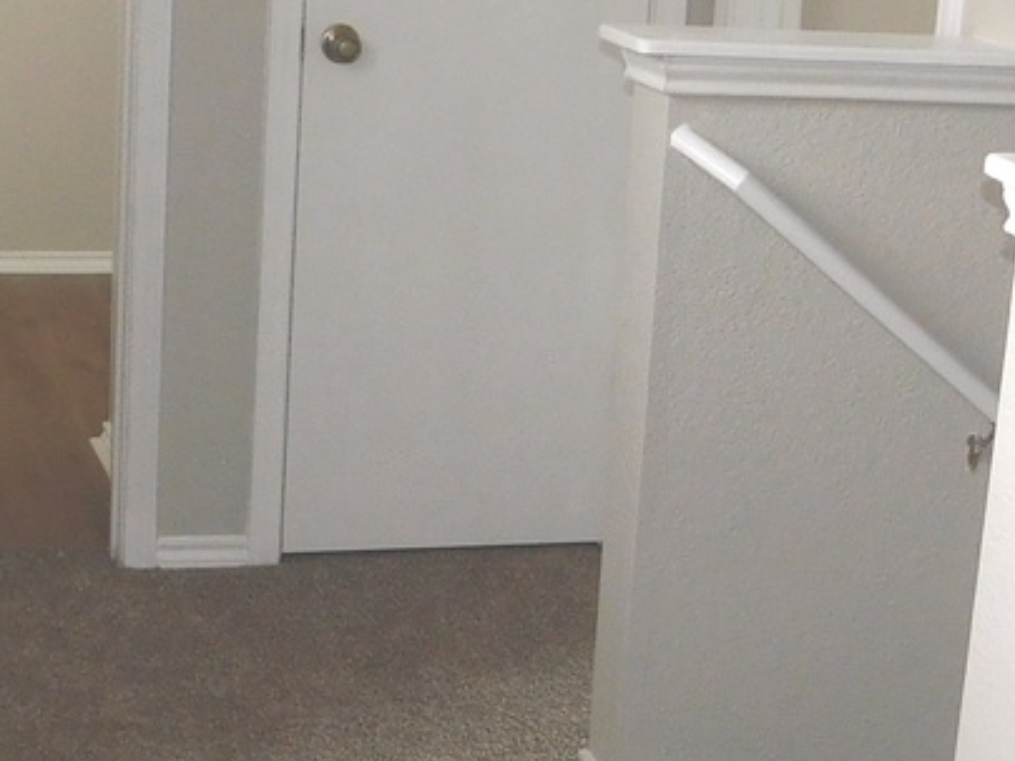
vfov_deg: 18.0
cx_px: 515
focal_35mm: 82
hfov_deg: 23.8
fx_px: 2404
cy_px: 357
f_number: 3
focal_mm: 4
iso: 200
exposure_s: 1/30
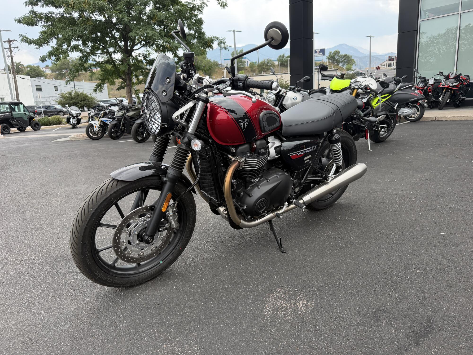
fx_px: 328
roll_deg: +4.7
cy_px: 178
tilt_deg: -12.7
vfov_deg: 56.8
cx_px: 236
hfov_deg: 71.6
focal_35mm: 24
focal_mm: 6.76
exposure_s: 1/1437
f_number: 1.78
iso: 100
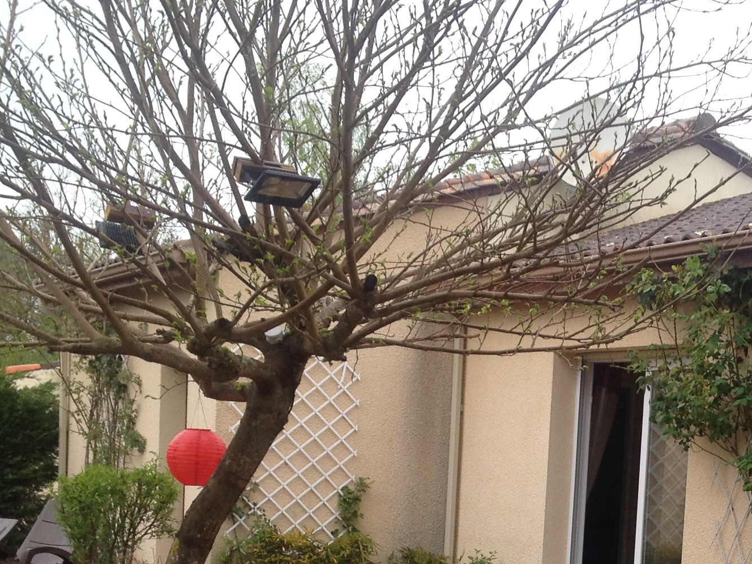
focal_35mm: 86
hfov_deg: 22.3
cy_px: 638
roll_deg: -2.2
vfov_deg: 16.6
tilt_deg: -7.2
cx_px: 642
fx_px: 1868
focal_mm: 4.28
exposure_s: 1/204
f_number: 2.4
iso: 50
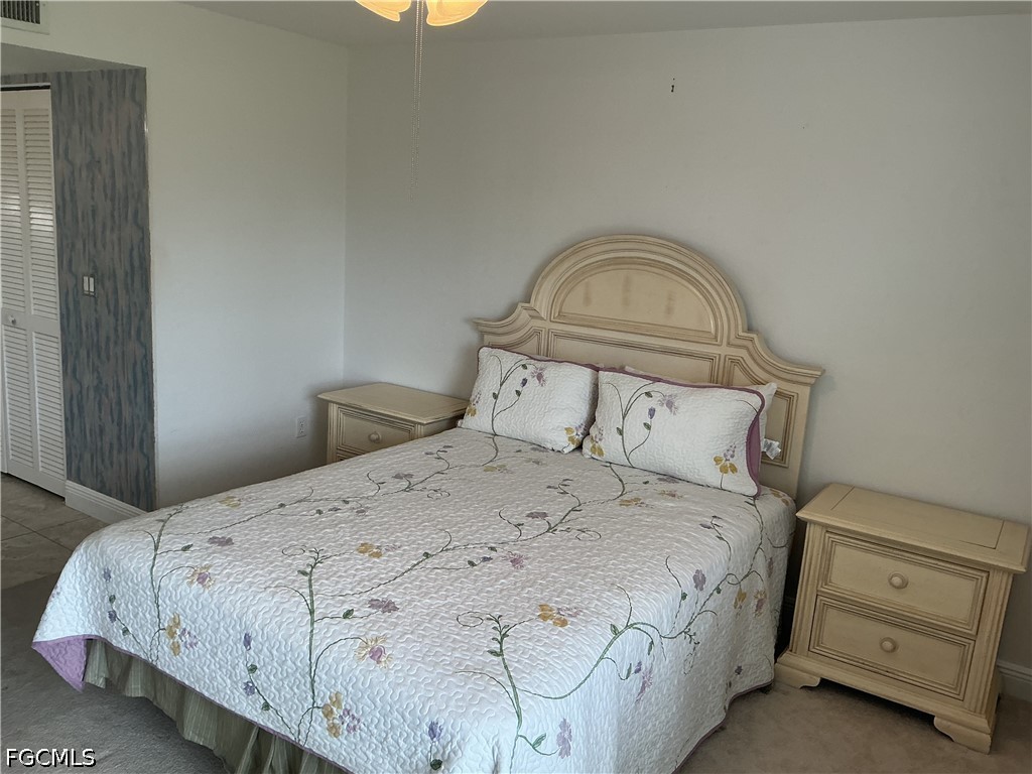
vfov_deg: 48.2
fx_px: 865
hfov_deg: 61.7
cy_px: 387
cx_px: 516
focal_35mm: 29
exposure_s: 1/120
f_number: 1.8
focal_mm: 3
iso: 40
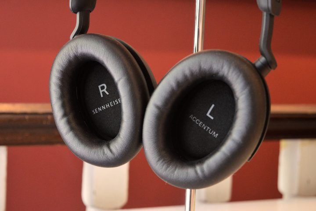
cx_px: 158
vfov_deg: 19.7
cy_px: 106
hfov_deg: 29.2
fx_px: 606
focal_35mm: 69
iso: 2000
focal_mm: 46
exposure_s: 1/15
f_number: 5
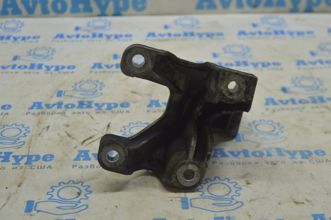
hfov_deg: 29.9
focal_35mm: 68
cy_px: 110
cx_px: 166
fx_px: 620
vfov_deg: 20.1
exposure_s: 1/40
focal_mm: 45
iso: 400
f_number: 5.6
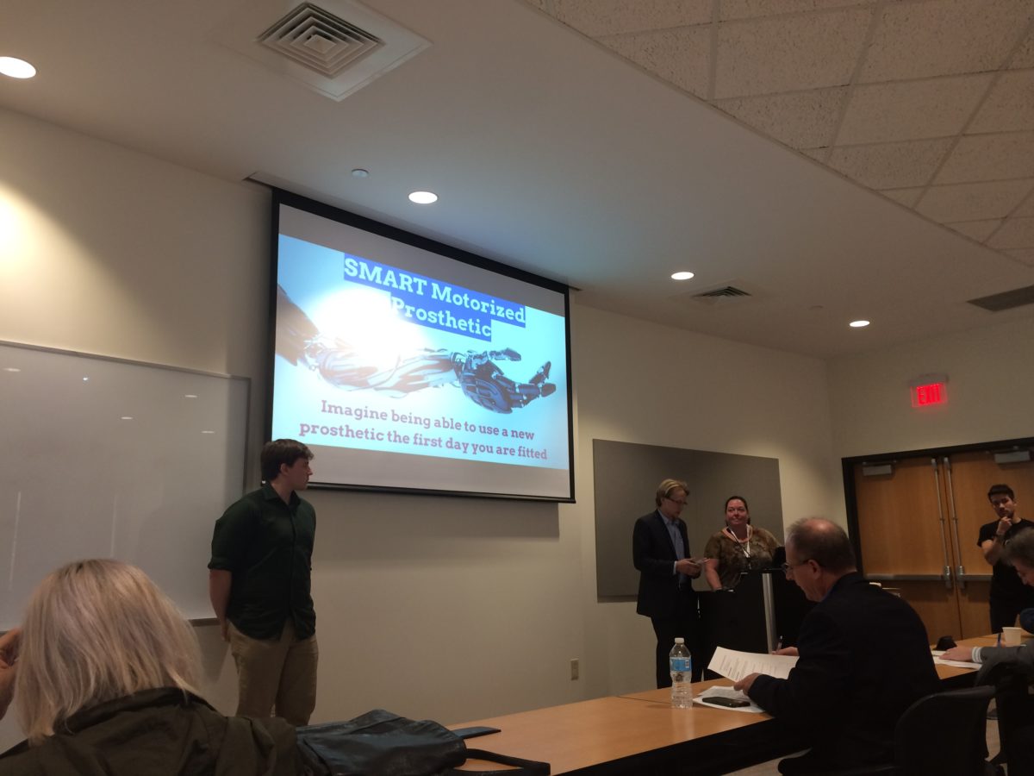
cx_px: 517
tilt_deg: +10.0
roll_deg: +1.6
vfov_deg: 48.2
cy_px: 388
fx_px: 866
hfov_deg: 61.7
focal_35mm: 29
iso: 32
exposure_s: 1/30
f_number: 2.2
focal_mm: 4.15
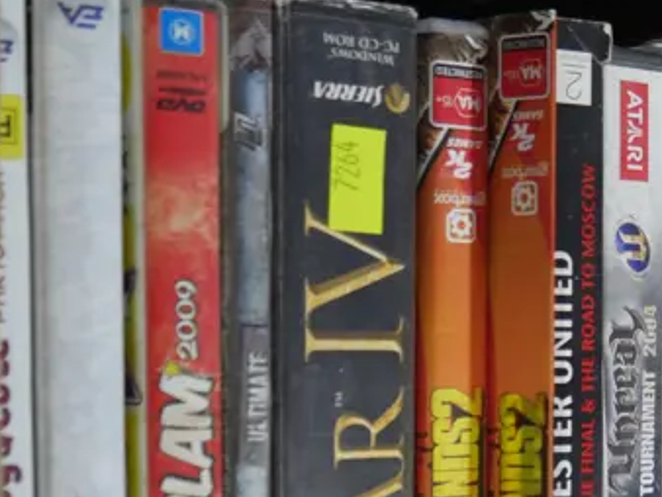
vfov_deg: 15.2
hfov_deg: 18.8
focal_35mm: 97
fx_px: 1856
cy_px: 400
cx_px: 856
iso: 500
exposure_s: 1/60
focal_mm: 16
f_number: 3.6
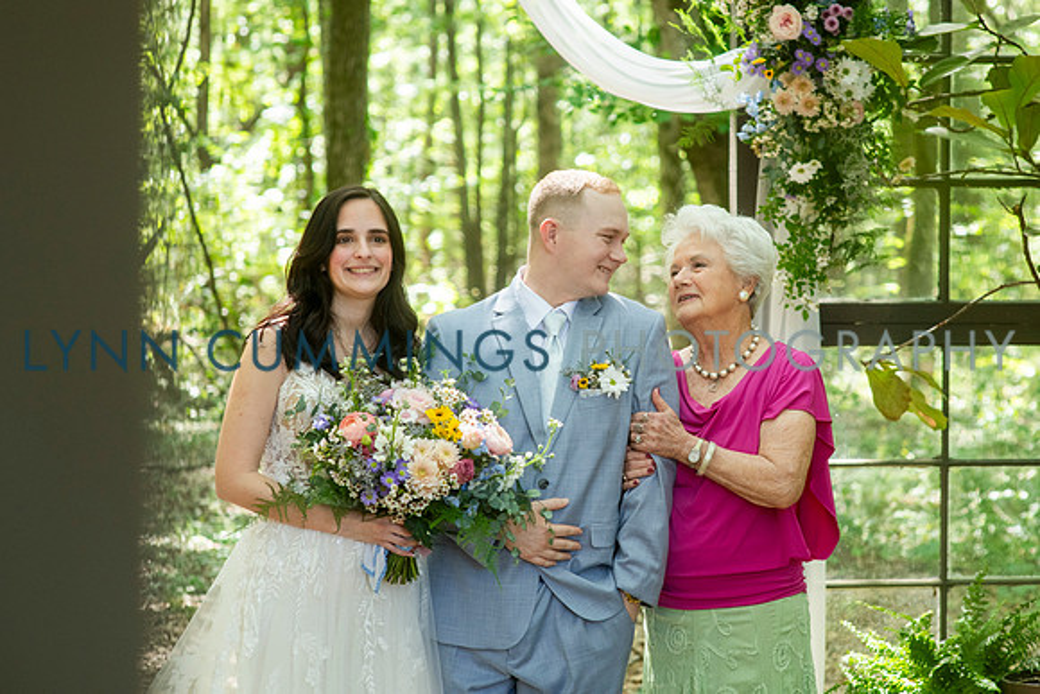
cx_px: 612
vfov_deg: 13.2
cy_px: 281
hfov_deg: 19.6
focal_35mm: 104
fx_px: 3005
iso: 500
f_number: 4
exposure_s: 1/200
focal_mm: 85
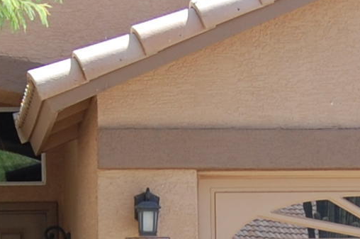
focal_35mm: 195
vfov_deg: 7.0
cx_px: 192
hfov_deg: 10.6
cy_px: 311
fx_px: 1947
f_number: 7.1
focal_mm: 22
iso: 200
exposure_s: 1/200
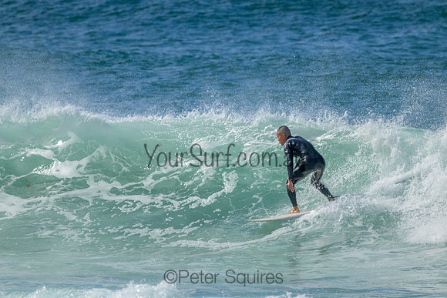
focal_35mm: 800
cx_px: 224
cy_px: 149
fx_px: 9935
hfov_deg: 2.6
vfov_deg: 1.7
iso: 1250
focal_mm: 800
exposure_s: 1/1600
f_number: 11
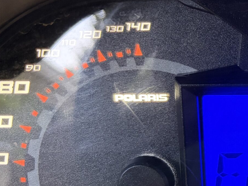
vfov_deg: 20.2
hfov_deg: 23.4
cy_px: 94
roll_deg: +1.0
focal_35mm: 73
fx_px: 523
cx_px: 327
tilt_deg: -34.9
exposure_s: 1/60
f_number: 1.6
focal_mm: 5.96
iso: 400
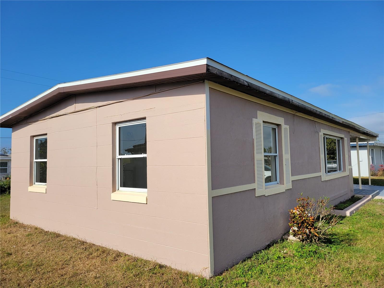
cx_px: 192
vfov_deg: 53.1
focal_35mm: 26
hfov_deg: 67.3
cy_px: 144
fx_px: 288
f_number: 1.8
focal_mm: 5.4
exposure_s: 1/3327
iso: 40
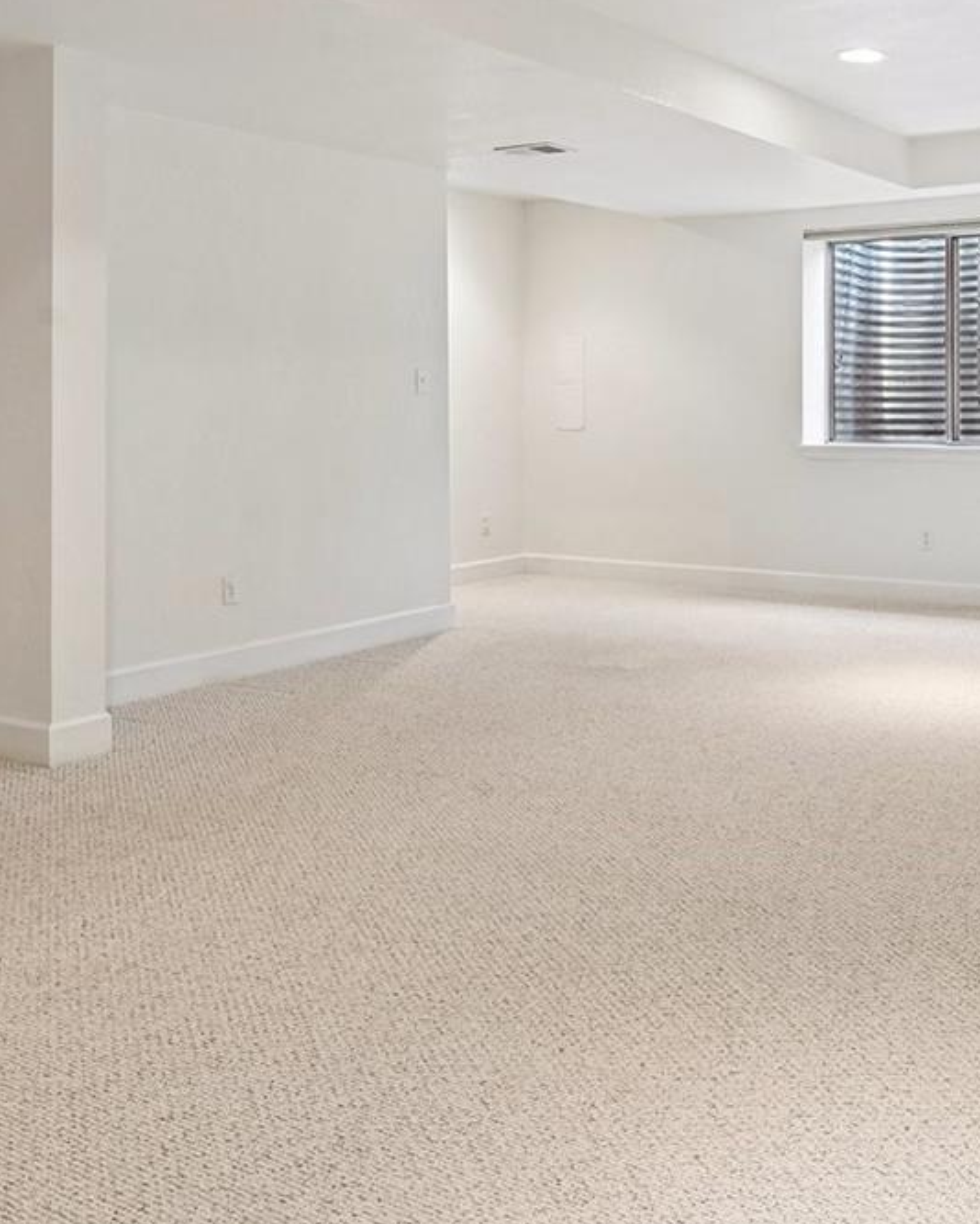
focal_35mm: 36
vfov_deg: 49.1
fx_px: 1305
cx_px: 756
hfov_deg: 39.8
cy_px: 380
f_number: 10
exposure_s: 1/8
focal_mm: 16
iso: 400
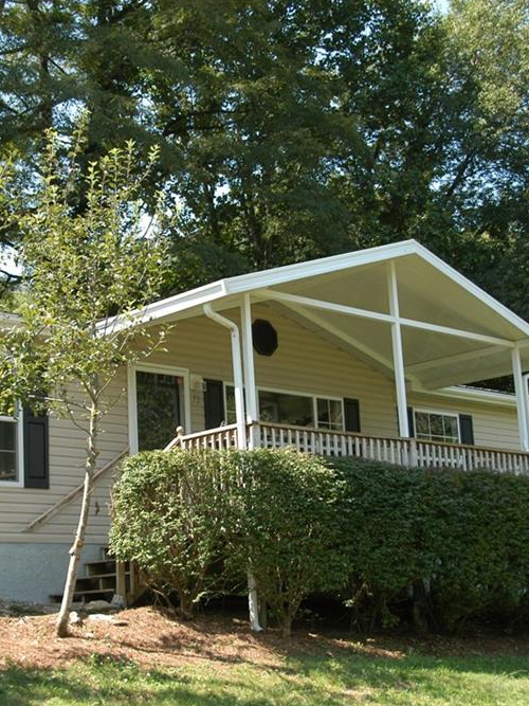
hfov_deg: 24.5
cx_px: 213
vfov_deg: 32.3
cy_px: 356
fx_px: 1218
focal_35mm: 60
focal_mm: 27
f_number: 4.8
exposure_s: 1/320
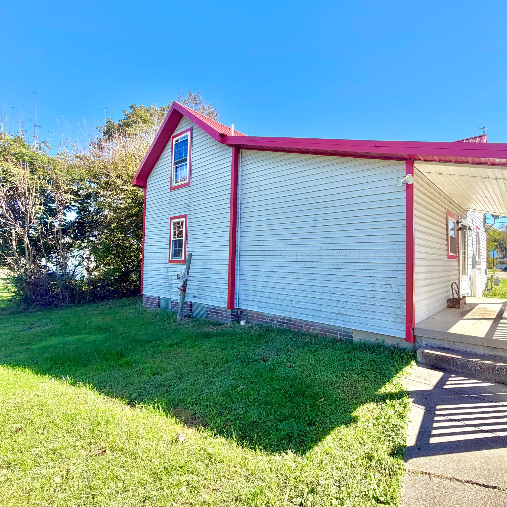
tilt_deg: +2.6
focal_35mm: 17
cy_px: 250
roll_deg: -1.0
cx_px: 340
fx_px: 282
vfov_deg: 84.0
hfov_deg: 81.0
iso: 40
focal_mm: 2.22
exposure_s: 1/607
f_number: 2.2
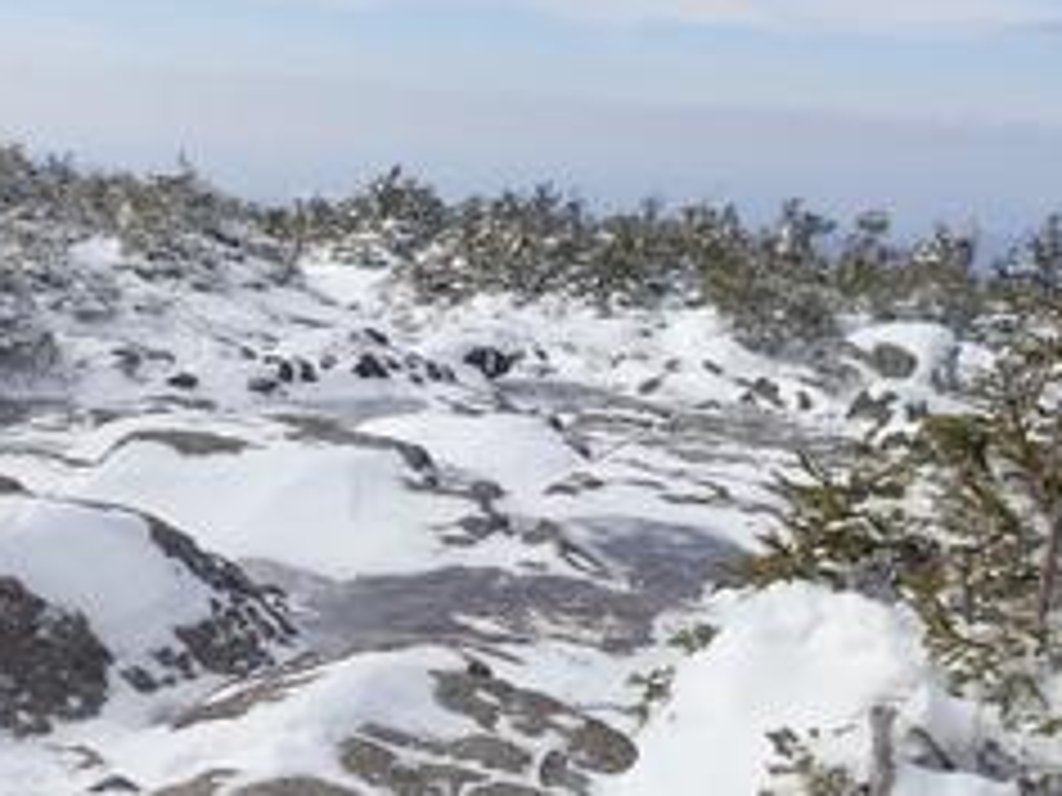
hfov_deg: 35.9
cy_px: 537
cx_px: 364
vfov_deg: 27.3
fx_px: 1626
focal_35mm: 53
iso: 100
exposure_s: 1/200
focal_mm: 4.5
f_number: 8
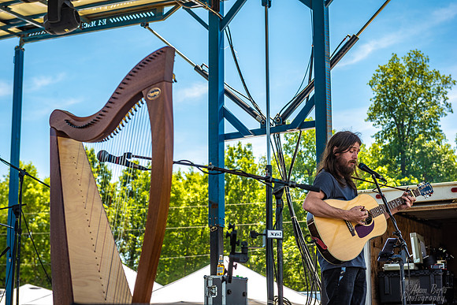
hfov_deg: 28.8
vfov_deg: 19.5
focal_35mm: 70
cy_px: 152
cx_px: 228
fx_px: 889
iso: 100
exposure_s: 1/160
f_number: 6.3
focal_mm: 70
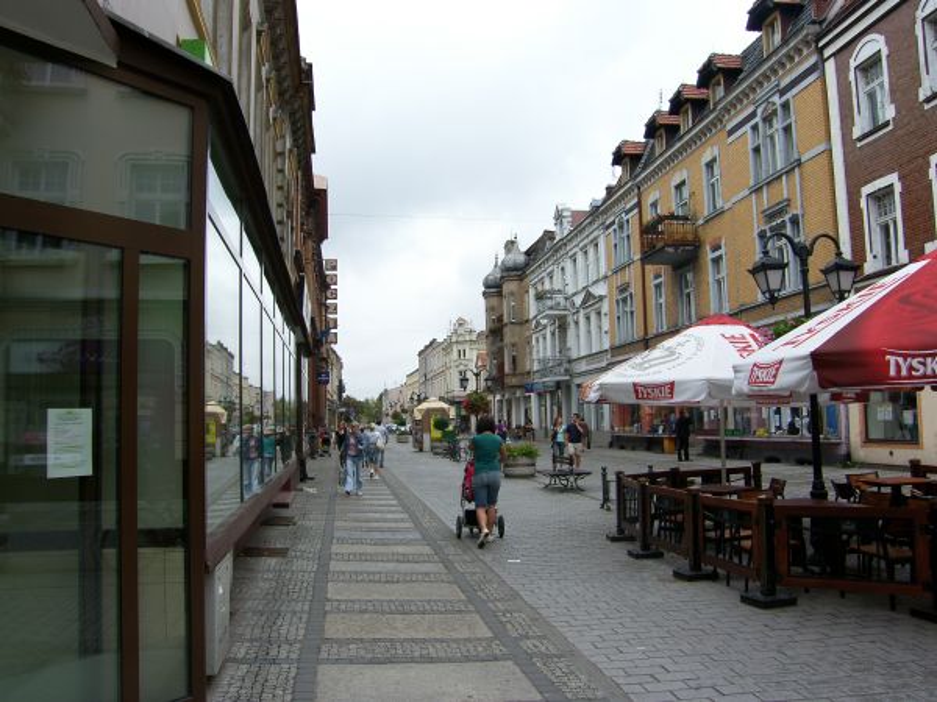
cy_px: 351
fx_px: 758
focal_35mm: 28
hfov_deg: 63.4
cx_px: 468
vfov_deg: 49.7
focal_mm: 7.4
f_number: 5.6
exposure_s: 1/200
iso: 50
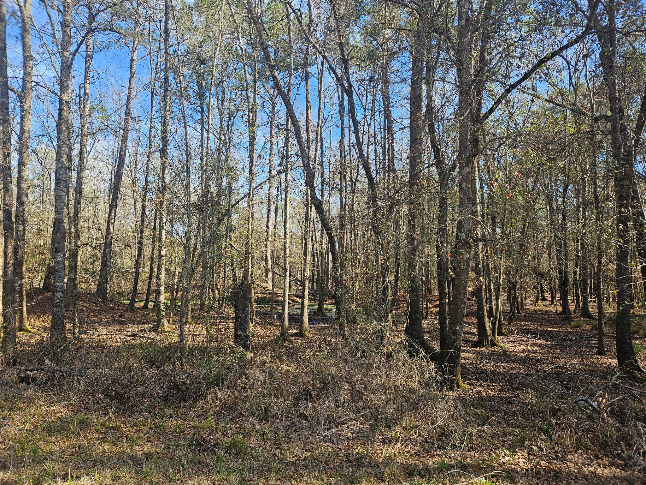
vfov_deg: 58.9
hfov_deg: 73.9
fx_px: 429
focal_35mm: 23
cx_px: 323
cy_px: 242
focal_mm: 5.4
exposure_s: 1/329
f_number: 1.8
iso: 25
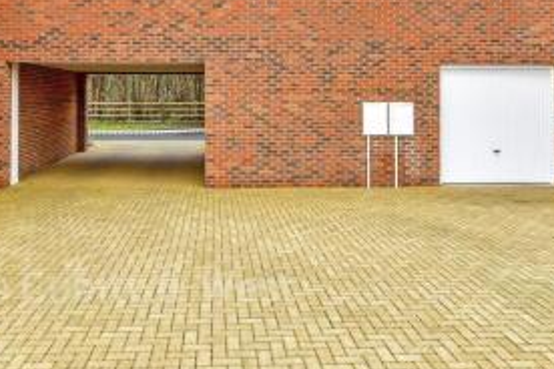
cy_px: 69
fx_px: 477
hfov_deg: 60.3
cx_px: 289
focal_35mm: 31
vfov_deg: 40.4
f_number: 7.1
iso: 400
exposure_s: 1/60
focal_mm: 12
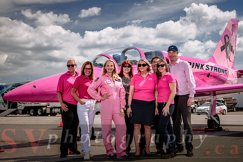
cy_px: 77
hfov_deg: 34.9
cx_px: 98
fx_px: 385
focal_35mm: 57
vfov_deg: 23.8
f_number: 6.3
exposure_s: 1/250
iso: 64
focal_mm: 48
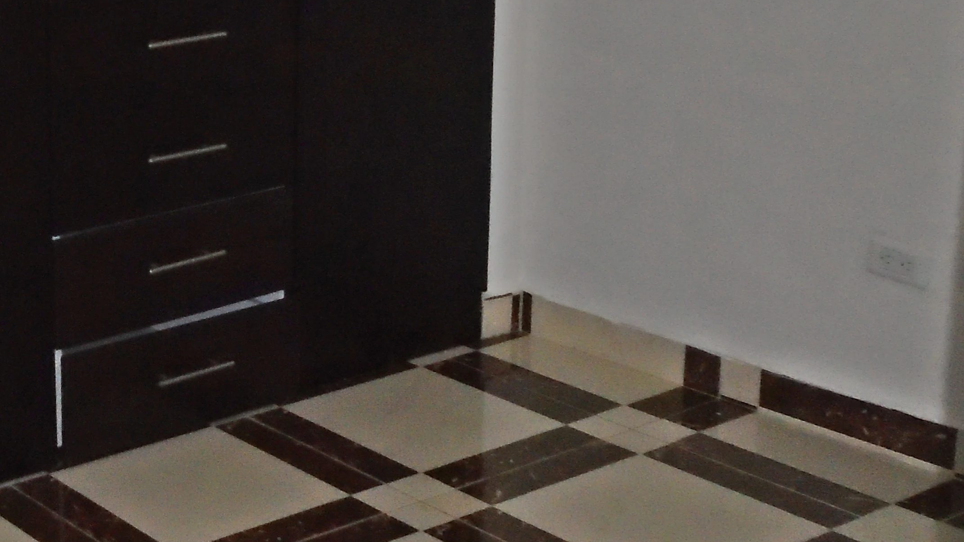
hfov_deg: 28.7
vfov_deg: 17.6
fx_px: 1738
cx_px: -36
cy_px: 96
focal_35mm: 68
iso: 400
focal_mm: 4.6
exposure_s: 1/30
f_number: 3.2
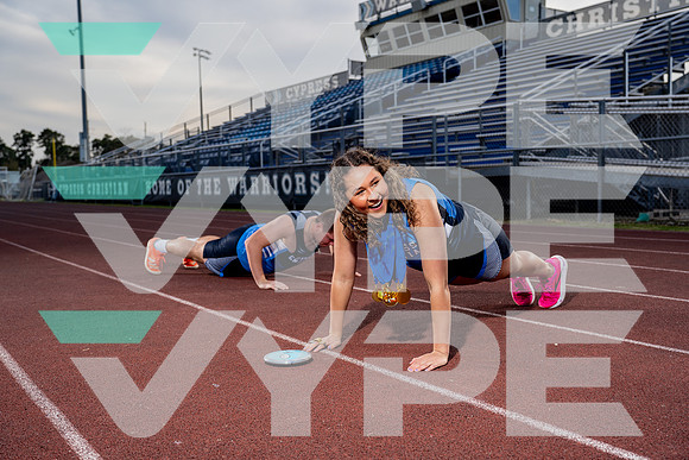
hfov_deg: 51.9
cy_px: 230
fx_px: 708
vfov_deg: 36.0
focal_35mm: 37
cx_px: 344
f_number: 4
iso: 100
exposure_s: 1/250
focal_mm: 37
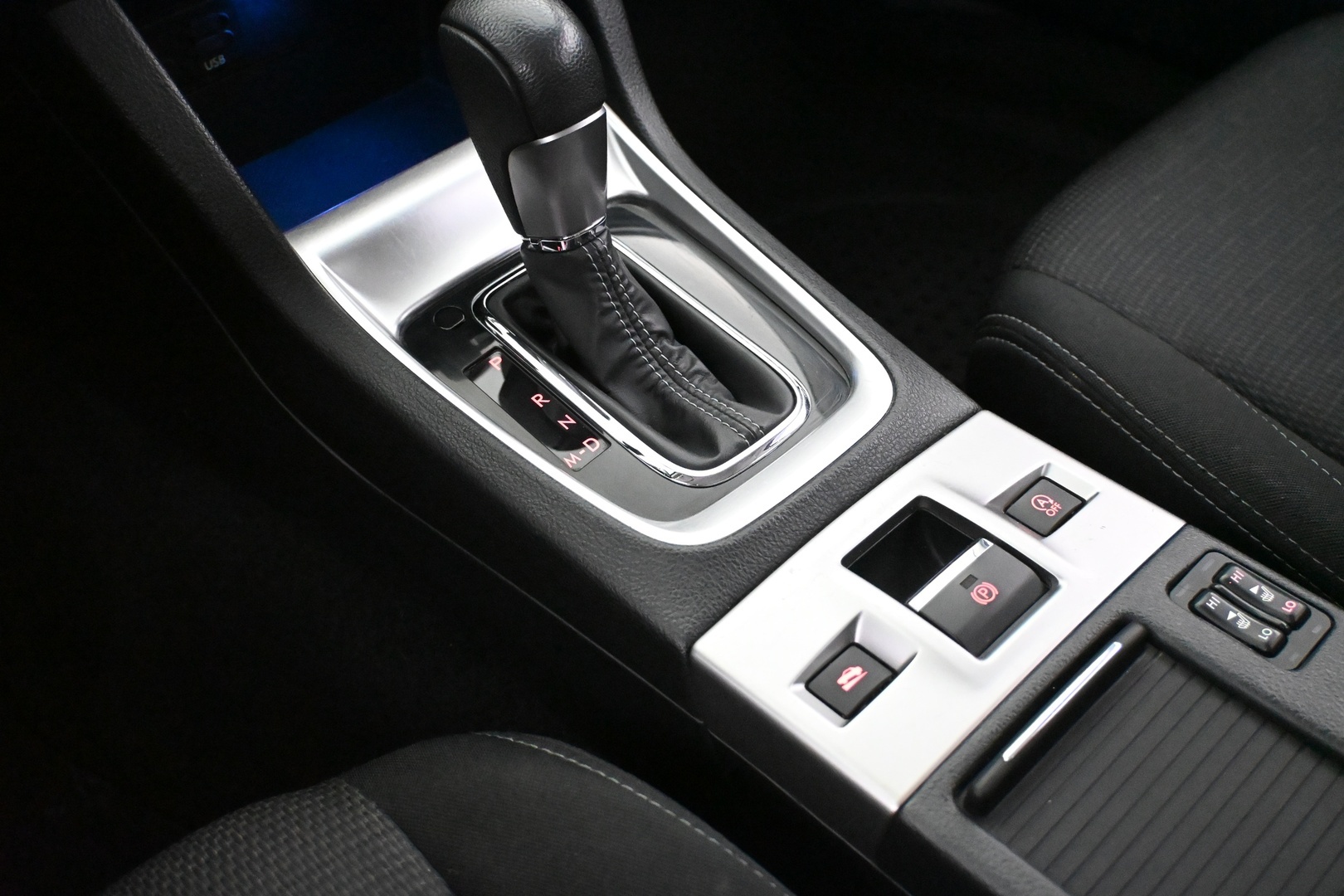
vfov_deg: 36.2
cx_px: 672
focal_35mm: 37
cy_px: 448
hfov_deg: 52.2
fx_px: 1372
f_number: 4.2
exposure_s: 1/60
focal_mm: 24.5
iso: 12800
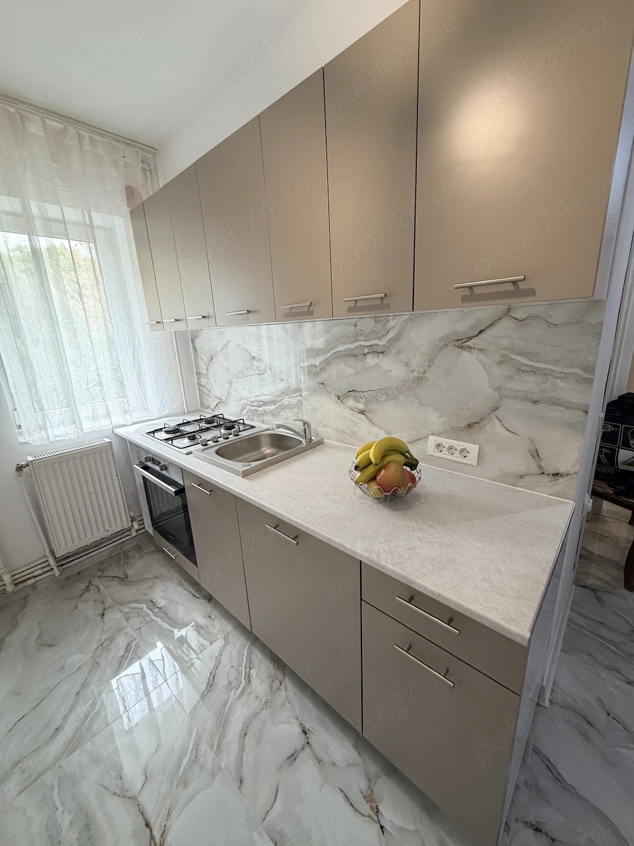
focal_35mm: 14
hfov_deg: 85.7
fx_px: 342
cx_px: 317
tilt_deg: -15.8
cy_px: 423
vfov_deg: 102.1
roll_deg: +2.5
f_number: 2.2
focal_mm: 2.22
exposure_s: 1/50
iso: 160
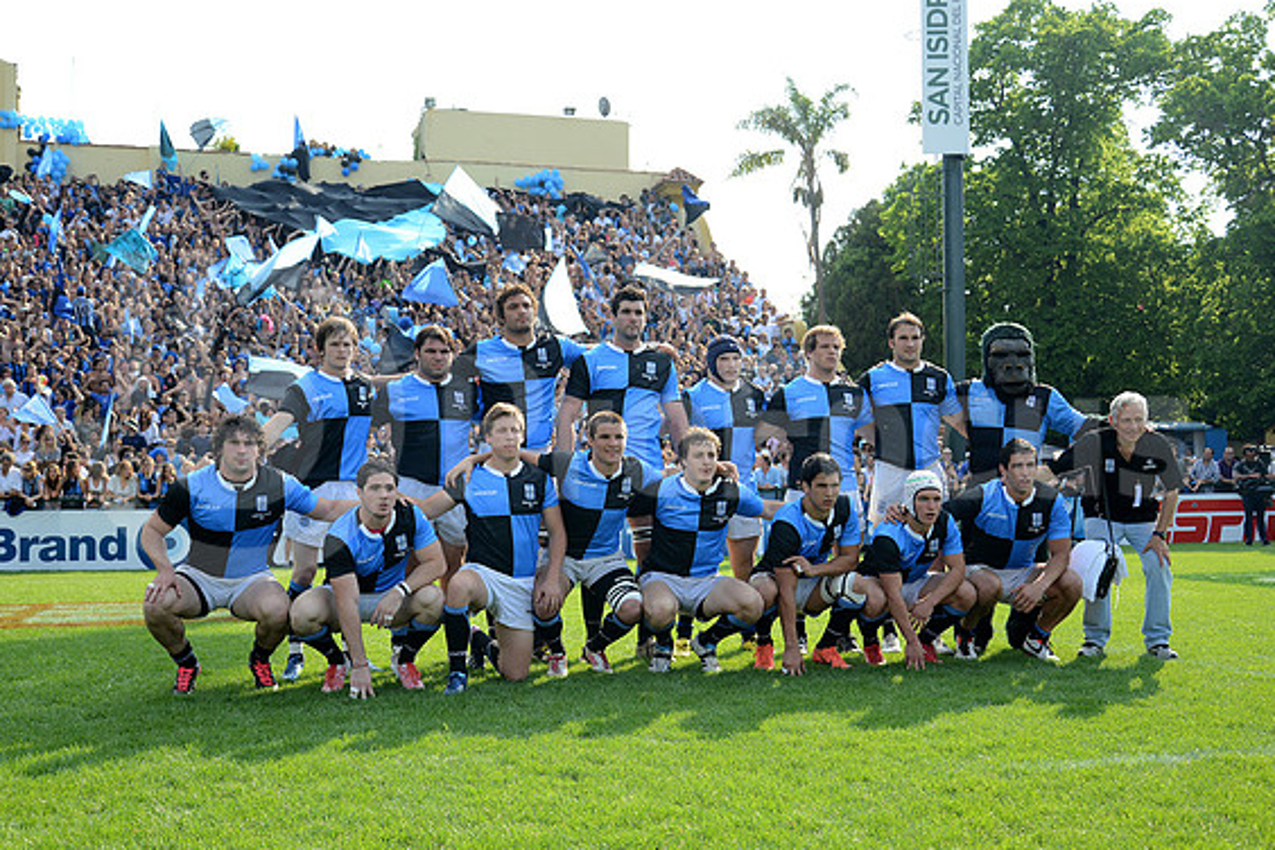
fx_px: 1275
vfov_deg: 36.9
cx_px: 626
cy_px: 422
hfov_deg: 53.1
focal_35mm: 36
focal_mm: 35
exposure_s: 1/640
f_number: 4.5
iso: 250
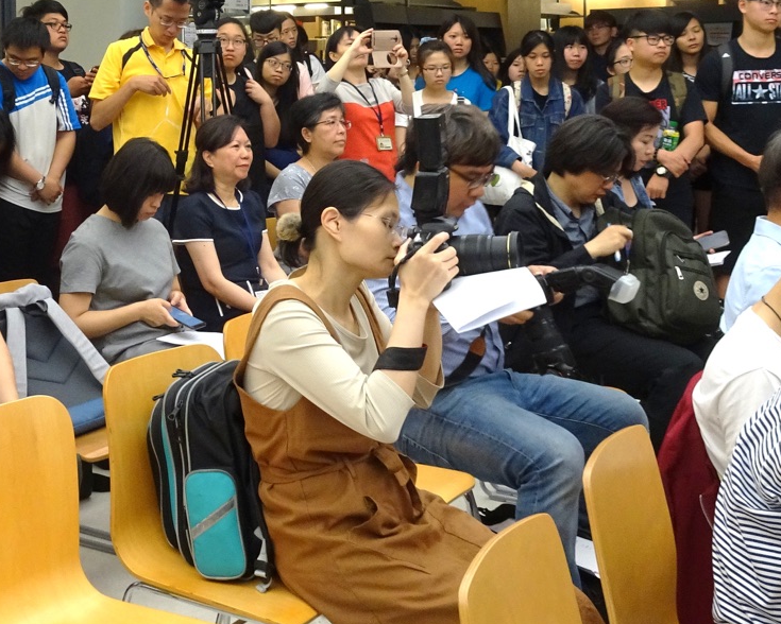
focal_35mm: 51
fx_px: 1179
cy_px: 103
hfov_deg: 35.5
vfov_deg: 28.9
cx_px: 155
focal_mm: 4.1
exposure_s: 1/30
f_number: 3.5
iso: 160
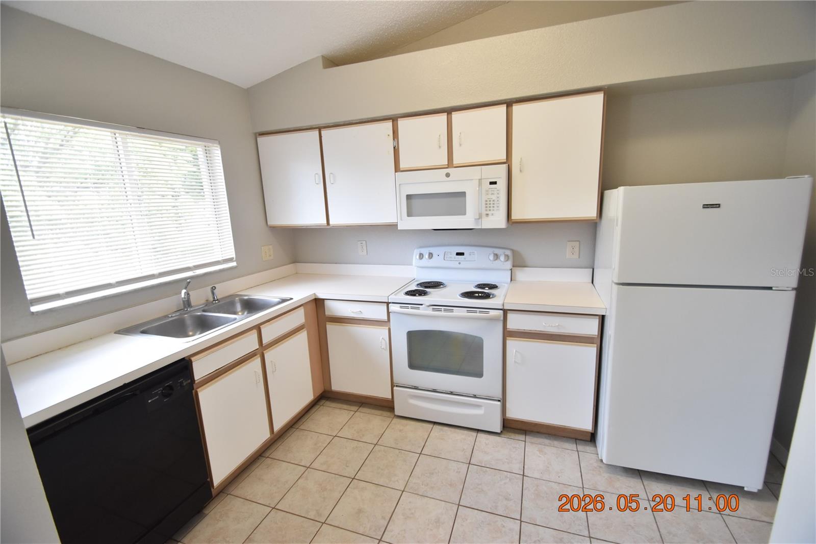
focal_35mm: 15
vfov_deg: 77.3
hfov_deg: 100.4
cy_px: 272
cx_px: 408
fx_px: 340
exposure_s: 1/180
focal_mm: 10
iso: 800
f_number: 3.5
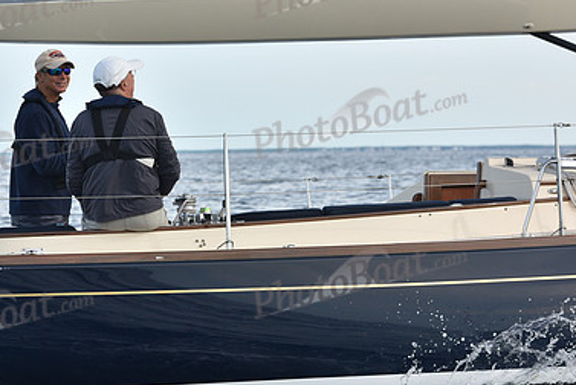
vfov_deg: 9.4
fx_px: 2338
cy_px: 221
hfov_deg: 14.0
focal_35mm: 146
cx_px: 174
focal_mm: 95
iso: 320
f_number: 5.6
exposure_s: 1/1000
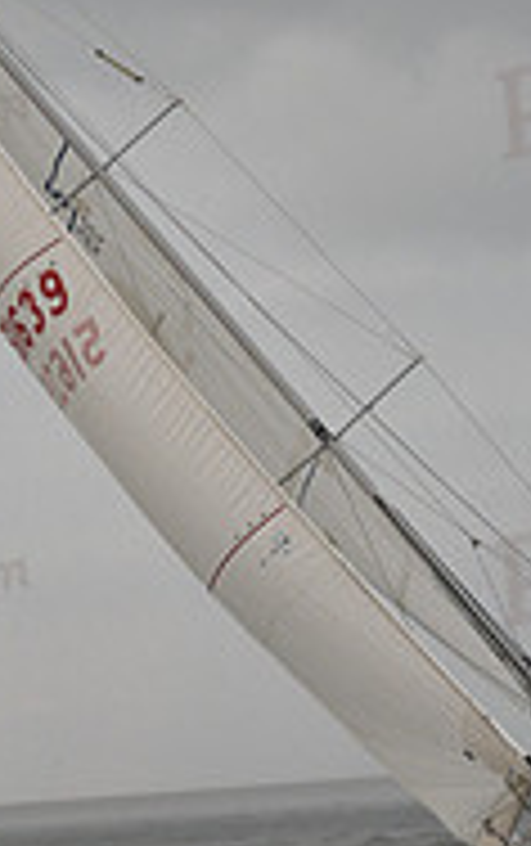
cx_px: 263
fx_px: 5078
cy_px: 342
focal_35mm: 220
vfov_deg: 9.5
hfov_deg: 6.0
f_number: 2.8
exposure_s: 1/640
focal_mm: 70
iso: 400
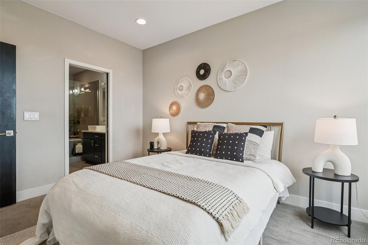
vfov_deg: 72.0
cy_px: 122
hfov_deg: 95.0
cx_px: 184
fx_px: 169
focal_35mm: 16
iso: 160
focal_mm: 11
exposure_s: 1/30
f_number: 8
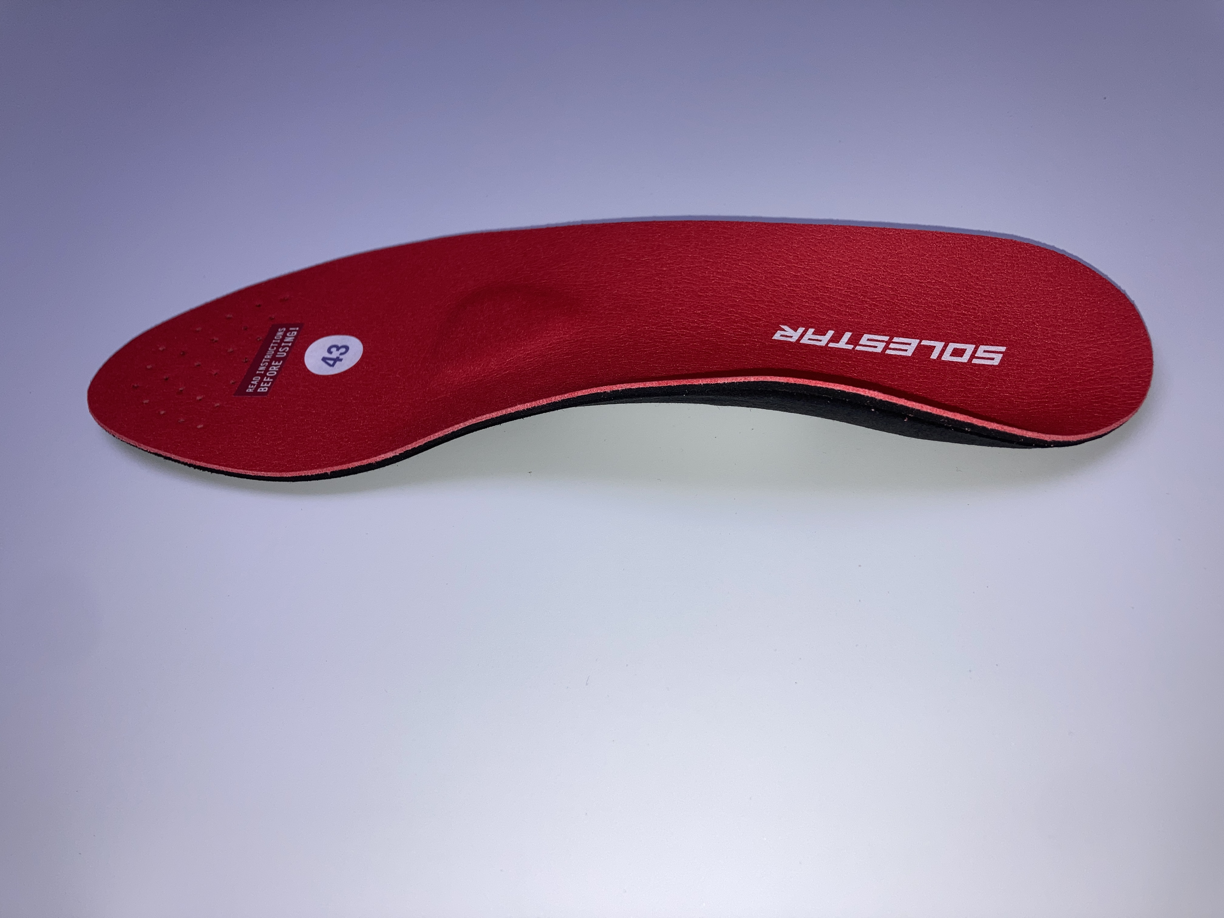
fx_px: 990
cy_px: 459
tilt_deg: -46.4
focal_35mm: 28
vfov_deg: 49.7
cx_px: 612
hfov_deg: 63.4
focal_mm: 3.99
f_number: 1.8
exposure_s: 1/178
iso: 20
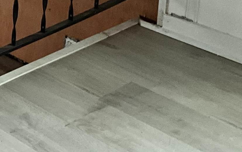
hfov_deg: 16.1
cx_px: -164
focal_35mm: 114
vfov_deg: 10.6
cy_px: -143
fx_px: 752
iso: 320
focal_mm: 3
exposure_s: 1/50
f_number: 1.8
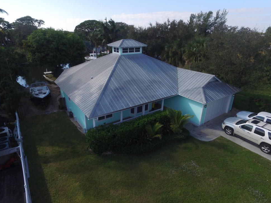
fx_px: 164
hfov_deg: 79.0
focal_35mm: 21
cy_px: 98
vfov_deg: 63.4
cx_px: 130
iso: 100
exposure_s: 1/683
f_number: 2.8
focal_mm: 3.61
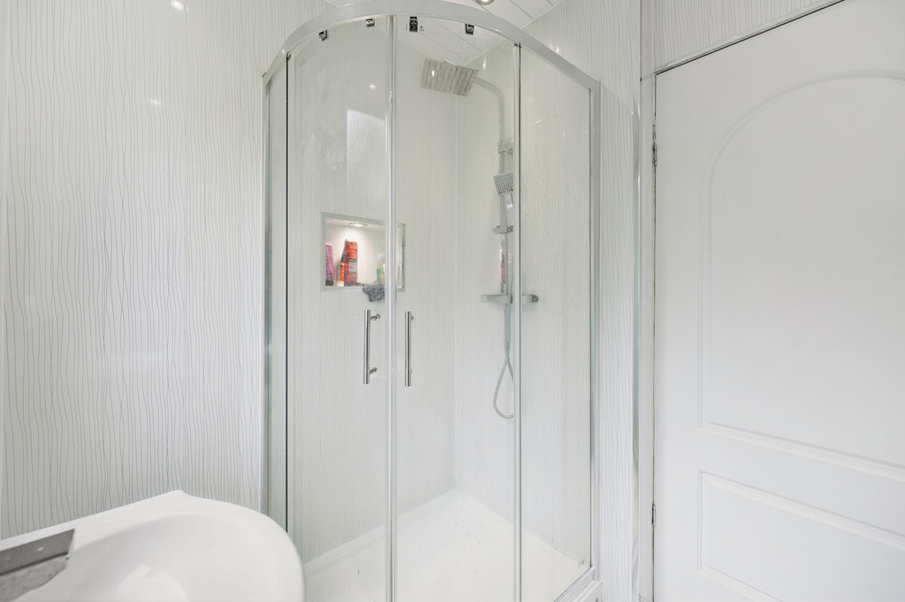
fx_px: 352
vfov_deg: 81.1
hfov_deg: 104.3
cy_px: 301
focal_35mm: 14
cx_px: 452
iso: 800
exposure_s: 1/100
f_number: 5
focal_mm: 14
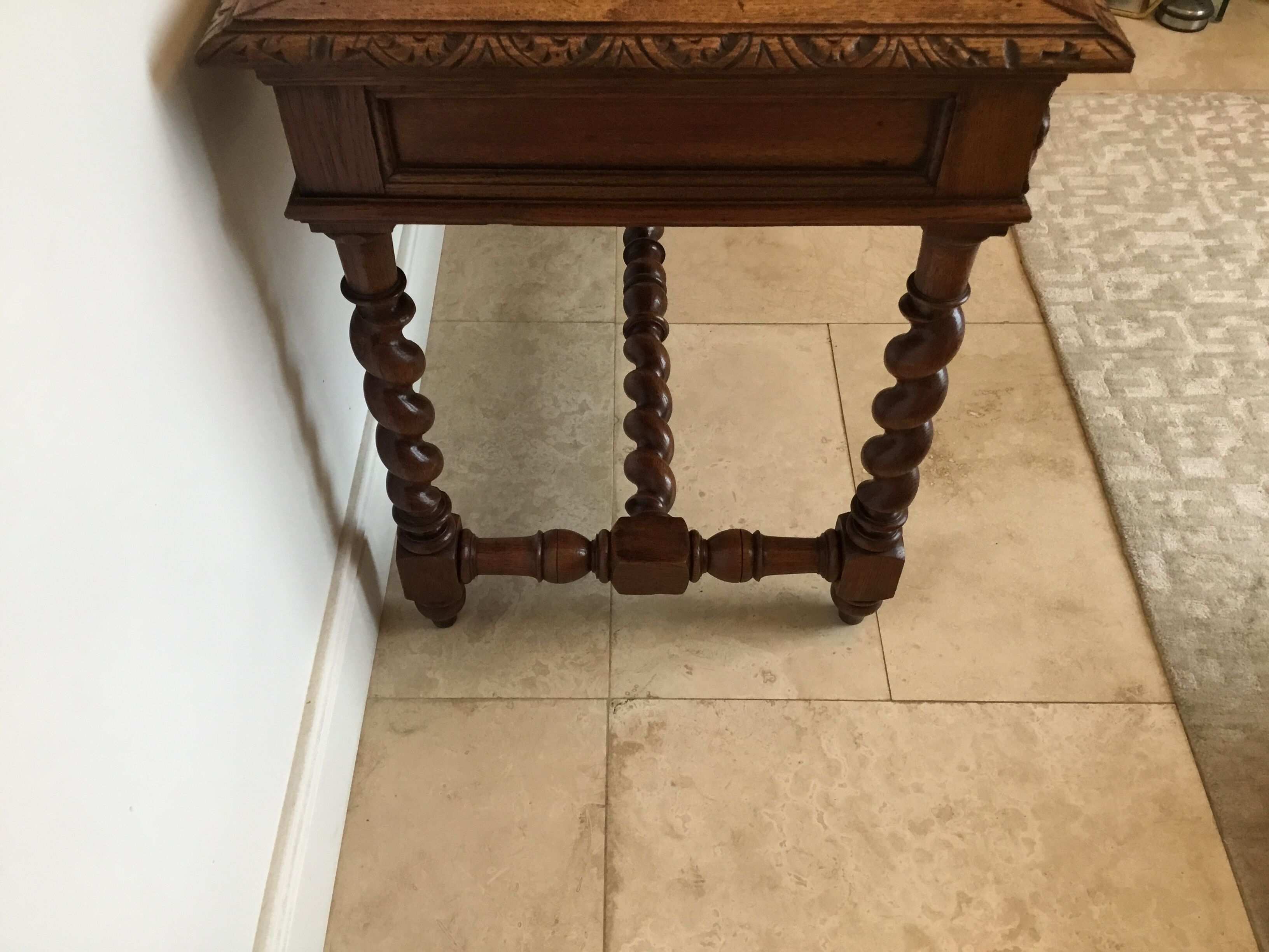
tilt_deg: -48.9
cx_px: 634
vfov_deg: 45.4
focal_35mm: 31
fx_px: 1136
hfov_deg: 58.4
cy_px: 476
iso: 50
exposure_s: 1/33
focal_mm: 3.3
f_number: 2.4
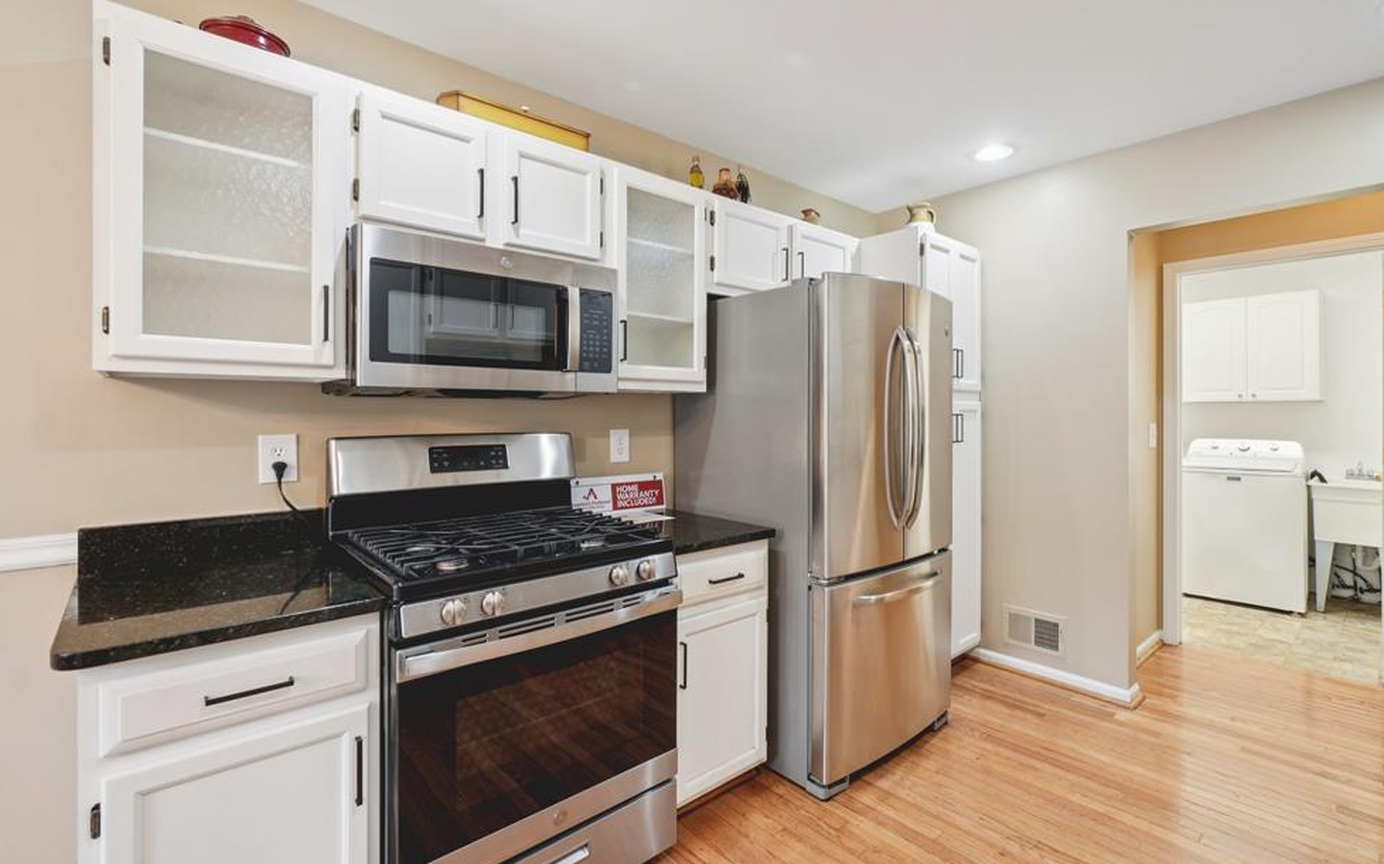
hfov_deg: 97.8
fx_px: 603
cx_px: 695
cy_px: 426
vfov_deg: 71.2
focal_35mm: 16
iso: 400
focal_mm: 10
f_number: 8
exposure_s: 1/10
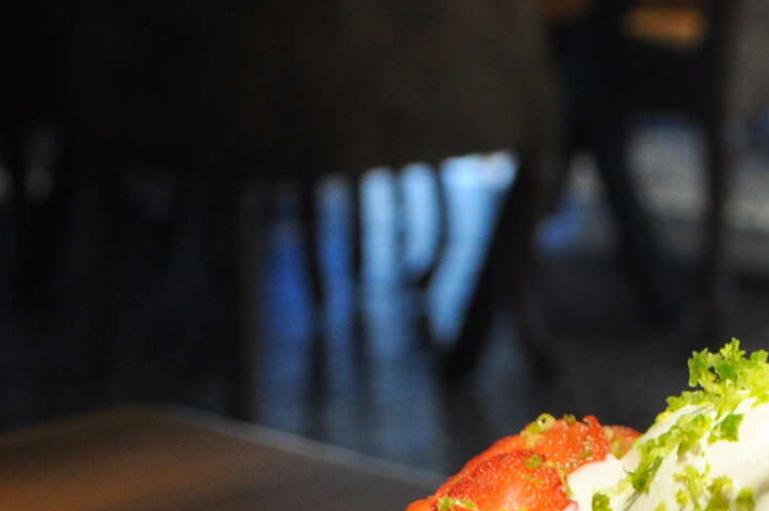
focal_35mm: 114
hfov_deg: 17.8
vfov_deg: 10.8
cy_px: 1051
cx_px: 648
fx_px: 2432
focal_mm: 18
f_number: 5.6
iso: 400
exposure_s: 1/60
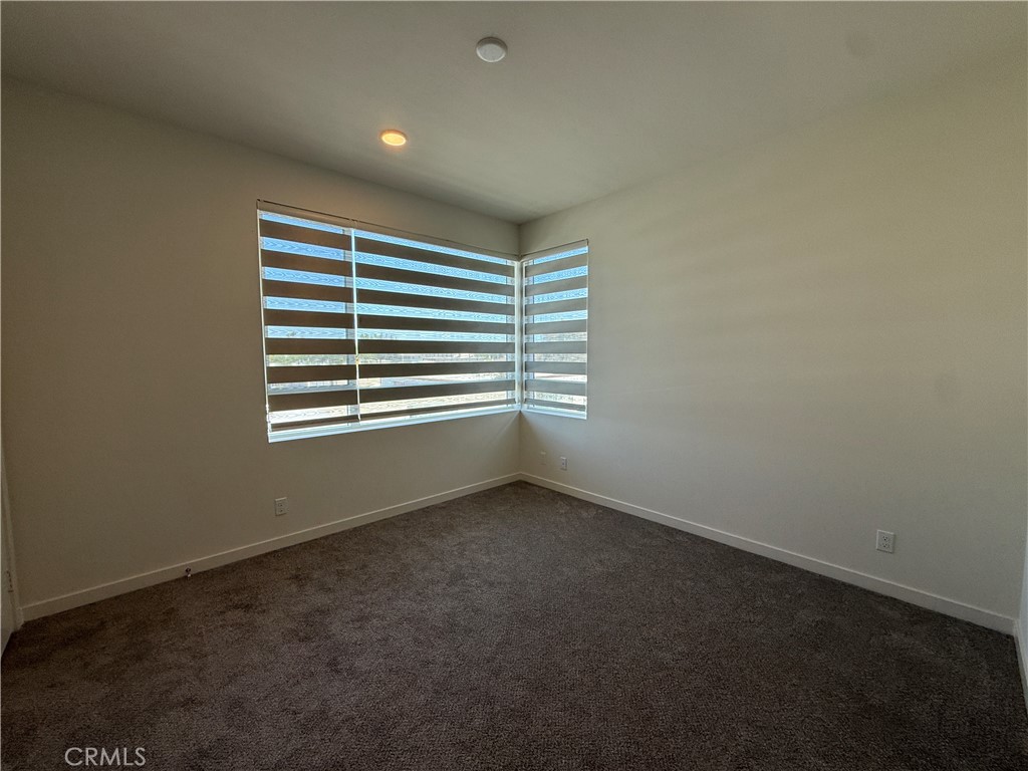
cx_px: 514
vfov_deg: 85.7
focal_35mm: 14
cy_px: 386
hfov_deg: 102.1
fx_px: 416
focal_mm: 2.22
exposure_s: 1/123
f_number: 2.2
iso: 50
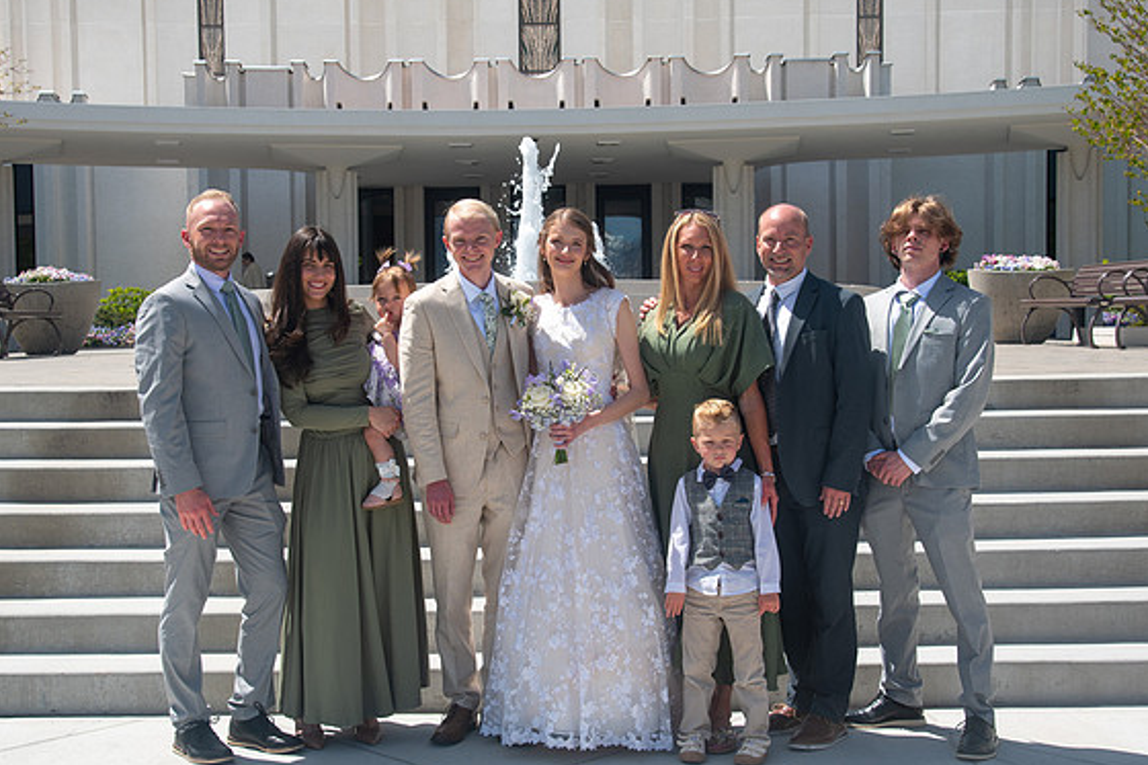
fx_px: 1690
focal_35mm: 53
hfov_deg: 37.5
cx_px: 533
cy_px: 381
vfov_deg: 25.5
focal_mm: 44
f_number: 8
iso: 100
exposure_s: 1/250
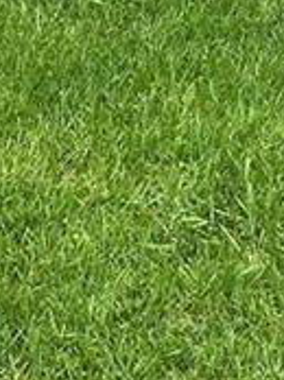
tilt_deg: -12.8
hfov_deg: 12.8
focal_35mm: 115
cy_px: -282
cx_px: 194
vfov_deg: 15.1
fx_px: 1261
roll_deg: +2.3
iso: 50
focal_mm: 5.7
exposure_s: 1/2695
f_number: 1.5
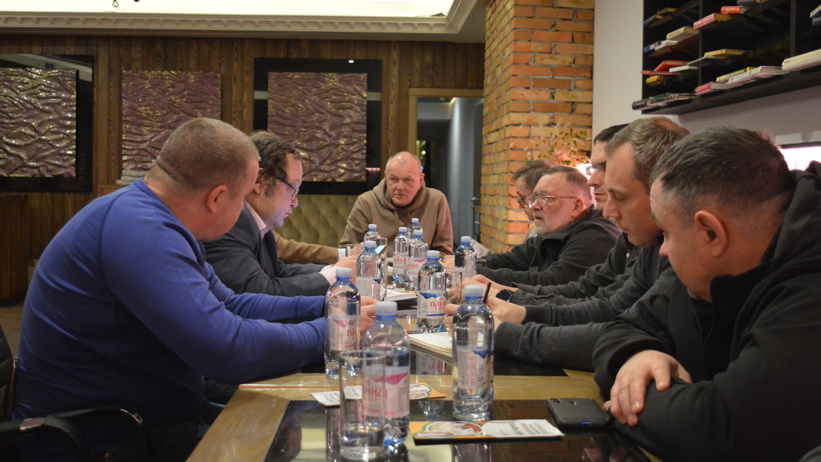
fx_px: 958
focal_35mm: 44
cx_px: 410
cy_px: 222
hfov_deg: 46.4
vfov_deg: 27.1
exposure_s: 1/50
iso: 3200
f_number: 4.2
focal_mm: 28
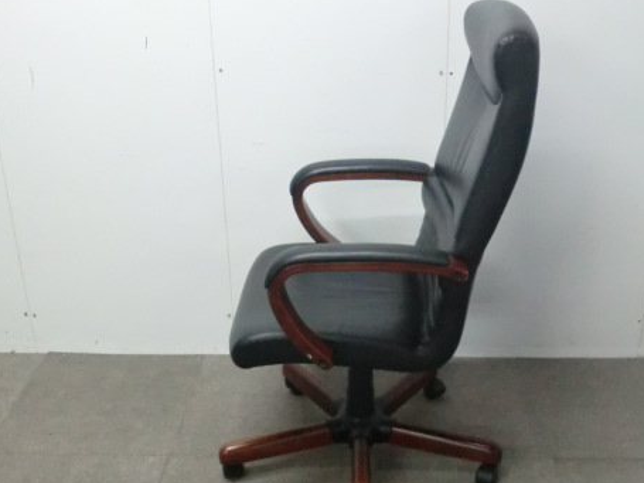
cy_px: 218
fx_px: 837
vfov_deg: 32.1
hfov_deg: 42.0
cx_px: 355
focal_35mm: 45
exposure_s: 1/50
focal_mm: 5.8
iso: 800
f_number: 3.5
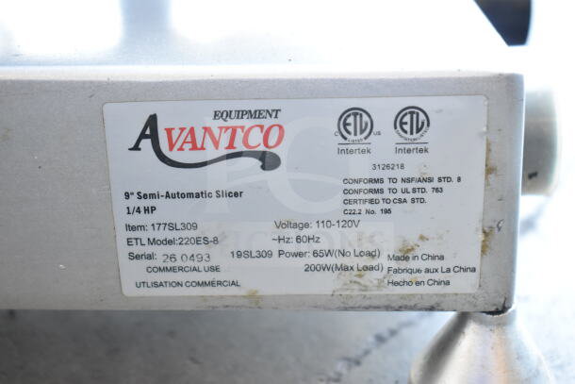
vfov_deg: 23.8
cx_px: 288
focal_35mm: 57
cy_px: 192
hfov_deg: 35.0
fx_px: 911
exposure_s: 1/100
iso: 1600
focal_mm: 38
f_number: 5
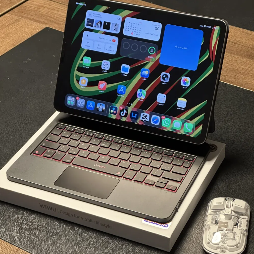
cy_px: 125
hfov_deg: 19.1
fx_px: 755
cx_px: 127
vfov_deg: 19.1
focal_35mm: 91
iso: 400
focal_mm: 9
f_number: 2.8
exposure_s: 1/60
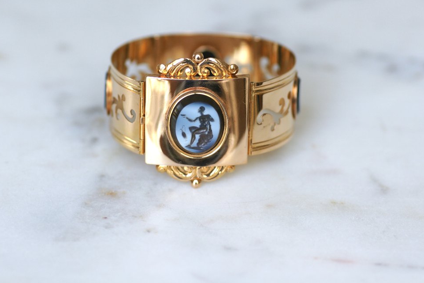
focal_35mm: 131
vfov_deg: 10.5
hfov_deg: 15.6
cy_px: 110
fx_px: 1543
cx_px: 197
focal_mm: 70
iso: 200
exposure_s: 1/125
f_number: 3.2
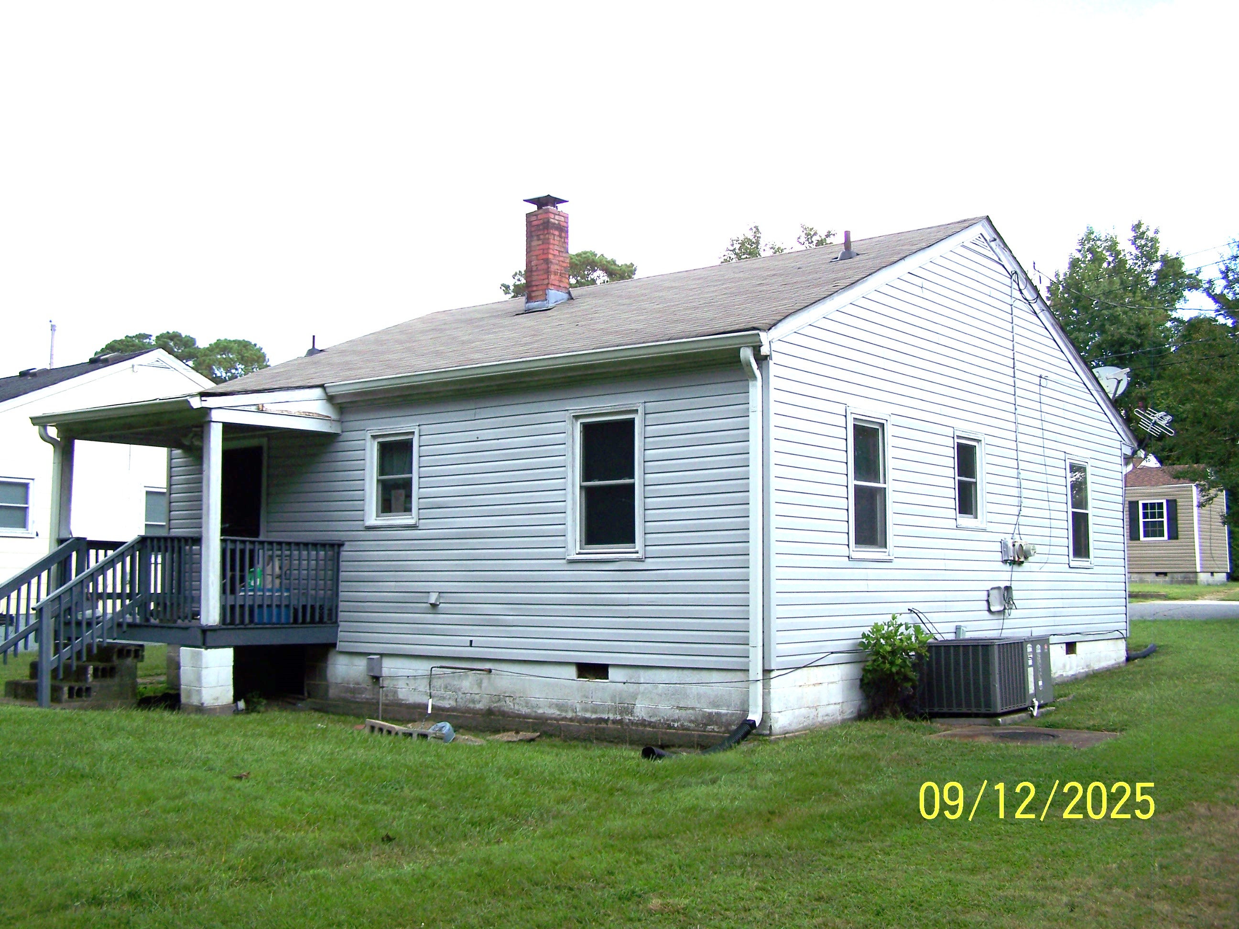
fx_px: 1360
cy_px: 464
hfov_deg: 49.0
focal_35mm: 38
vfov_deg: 37.7
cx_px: 620
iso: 64
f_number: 2.8
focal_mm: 6.3
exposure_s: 1/500
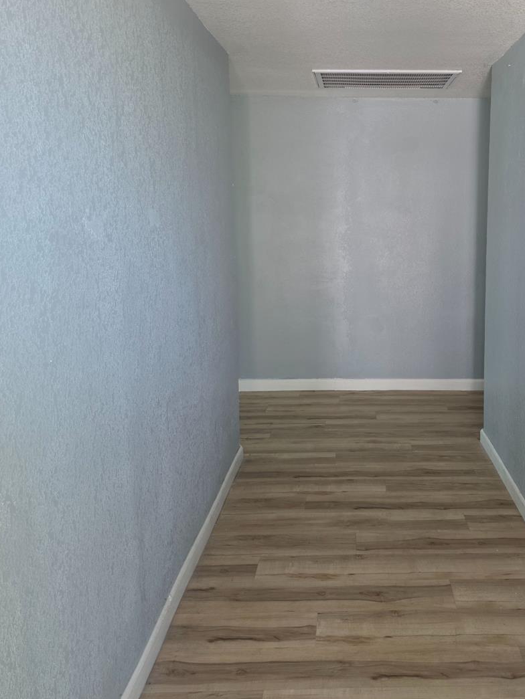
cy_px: 307
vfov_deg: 55.2
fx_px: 667
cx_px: 371
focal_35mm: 33
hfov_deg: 42.1
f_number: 1.7
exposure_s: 1/120
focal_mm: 6.25
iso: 250
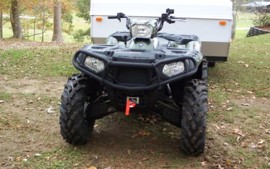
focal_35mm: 55
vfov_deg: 23.6
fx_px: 405
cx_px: 118
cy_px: 88
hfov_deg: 36.8
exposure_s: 1/60
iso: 64
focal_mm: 7.8
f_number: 2.8
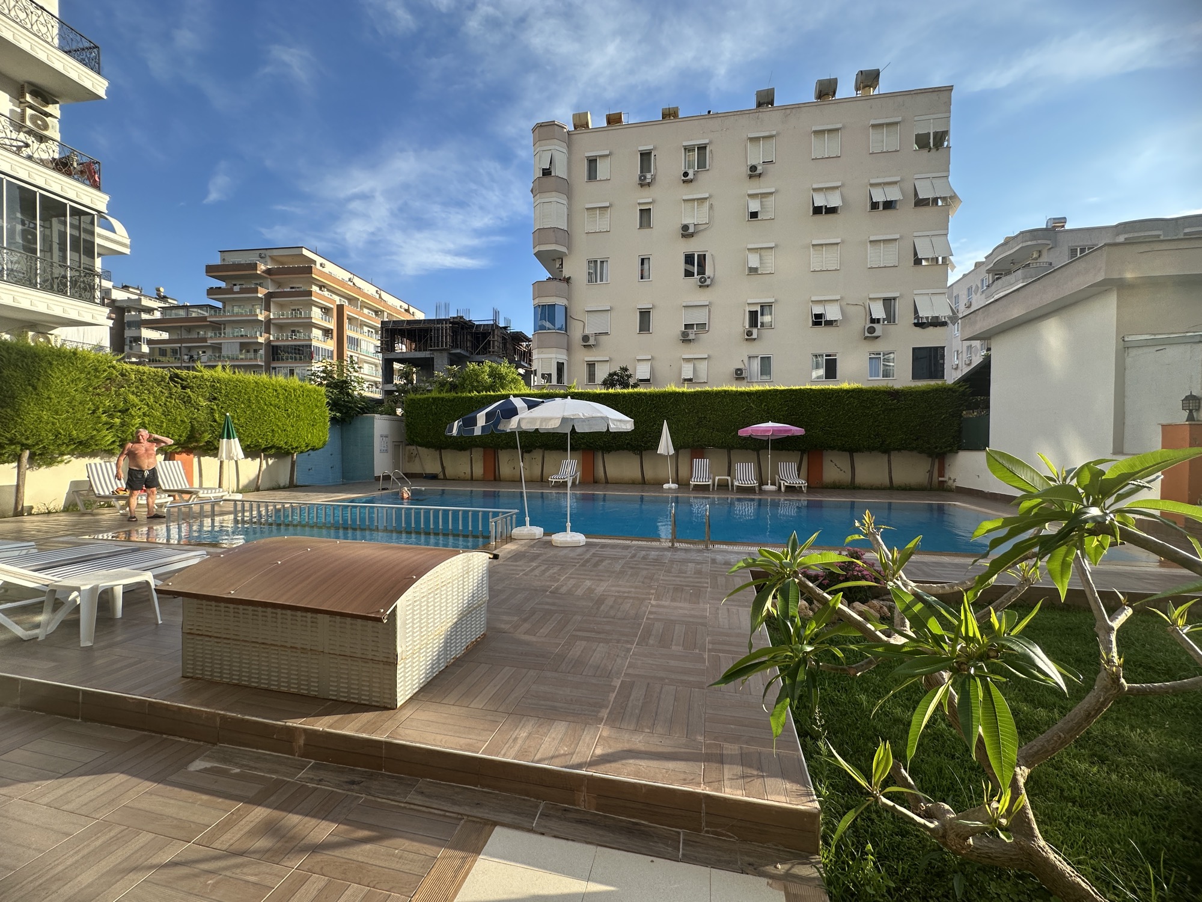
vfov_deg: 85.7
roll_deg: -0.9
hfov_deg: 102.1
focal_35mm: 14
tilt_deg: +0.0
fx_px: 486
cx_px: 601
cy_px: 451
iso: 40
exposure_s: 1/520
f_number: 2.2
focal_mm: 2.22
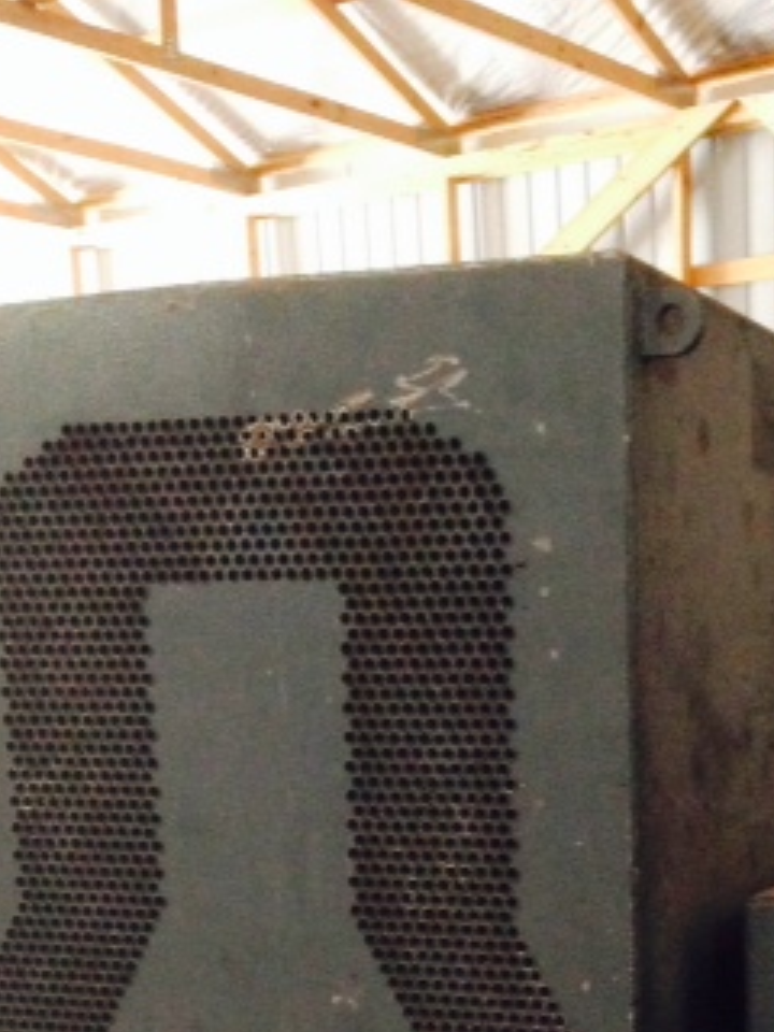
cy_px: 1029
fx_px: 1968
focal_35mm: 66
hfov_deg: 22.0
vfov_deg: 27.7
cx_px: 616
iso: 500
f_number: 2.4
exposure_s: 1/15
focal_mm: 4.12
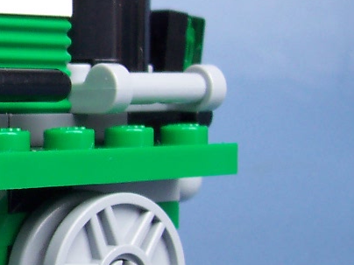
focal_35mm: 110
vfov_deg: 13.5
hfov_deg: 16.5
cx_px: -149
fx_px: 1125
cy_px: 136
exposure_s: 1/180
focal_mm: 5.6
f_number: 2.8
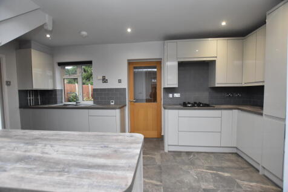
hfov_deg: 100.4
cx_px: 144
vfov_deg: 77.3
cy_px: 96
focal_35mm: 15
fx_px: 120
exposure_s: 1/160
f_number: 3.5
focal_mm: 10
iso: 800
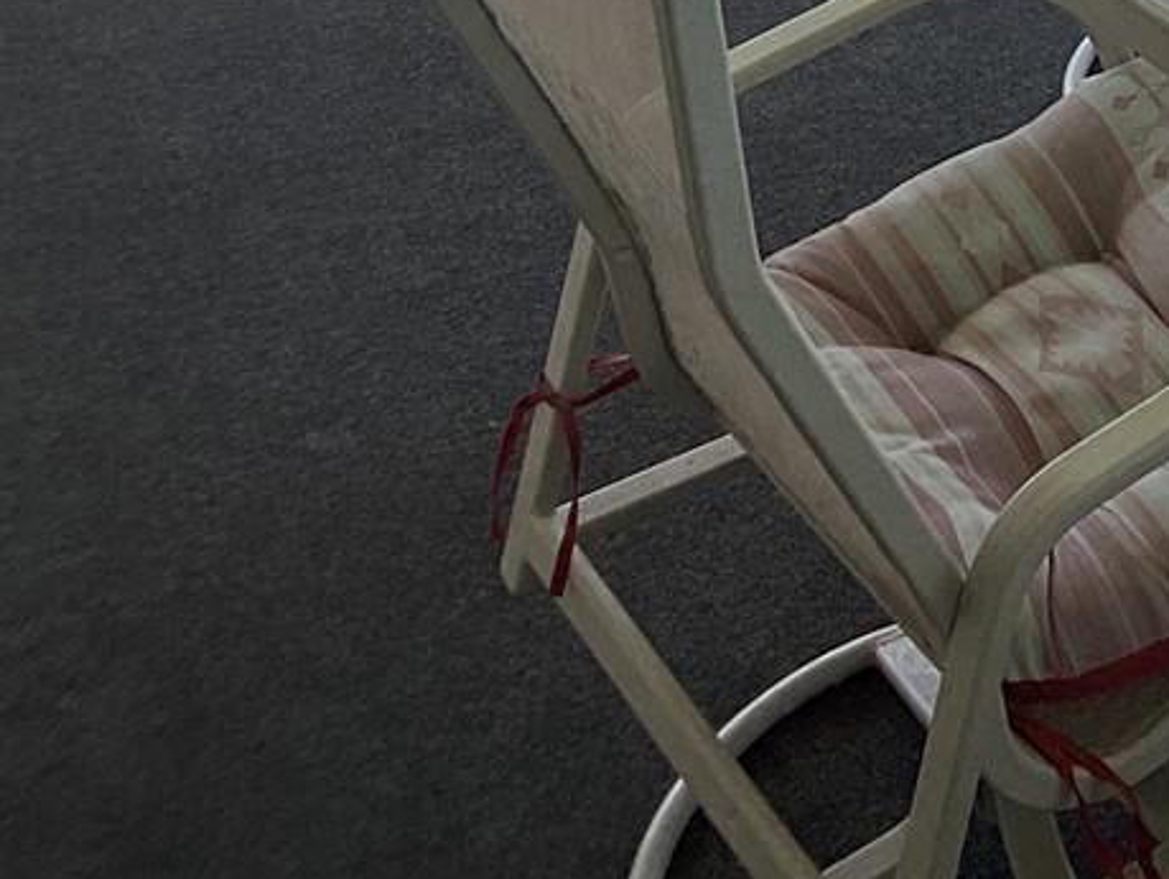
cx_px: 1345
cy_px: -362
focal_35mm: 101
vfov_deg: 13.9
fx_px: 3413
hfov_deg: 18.6
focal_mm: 3
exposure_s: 1/346
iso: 16
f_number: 1.8
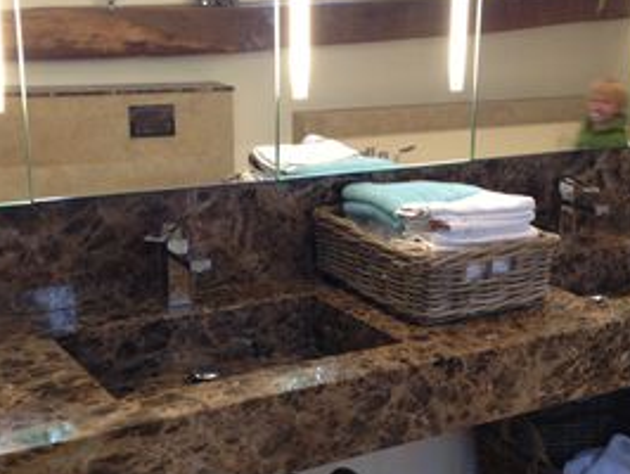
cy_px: 262
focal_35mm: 62
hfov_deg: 31.1
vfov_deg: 23.7
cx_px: 377
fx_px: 1129
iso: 100
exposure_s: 1/20
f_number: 2.4
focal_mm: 4.13
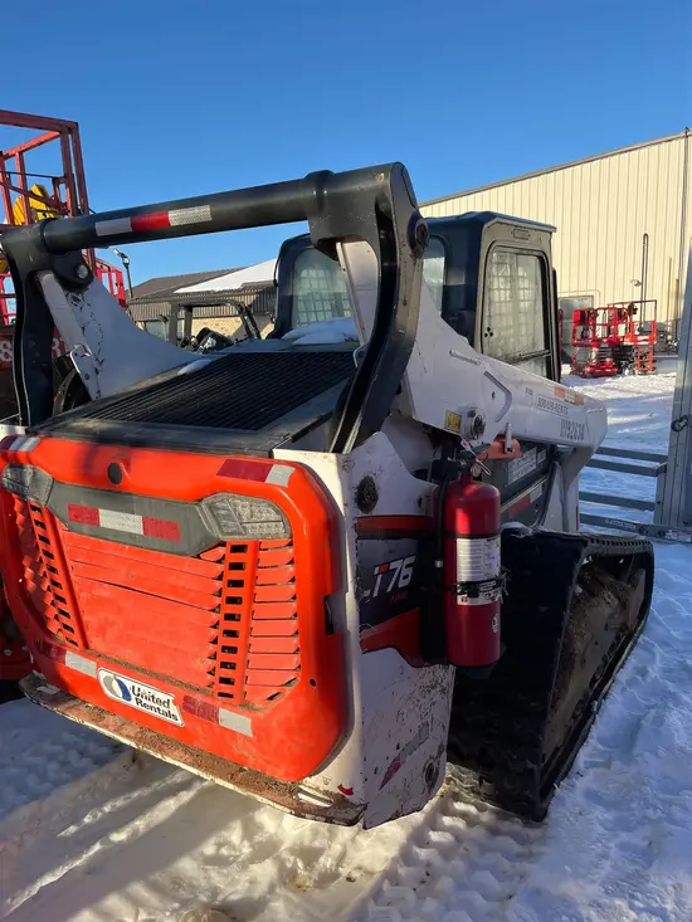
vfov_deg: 67.3
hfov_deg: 53.1
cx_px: 346
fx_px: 693
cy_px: 461
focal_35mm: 26
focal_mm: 5.1
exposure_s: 1/2179
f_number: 1.6
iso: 50
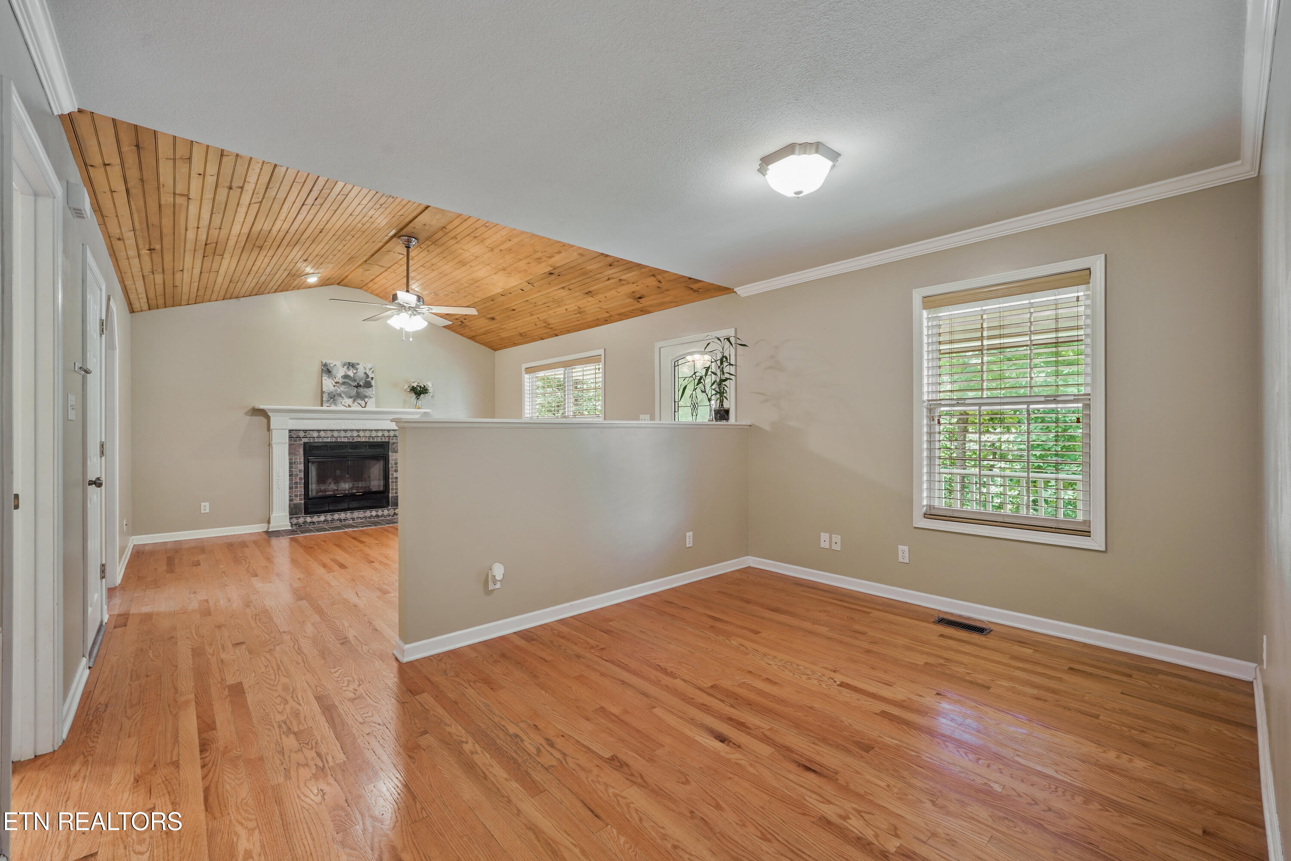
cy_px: 430
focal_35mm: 15
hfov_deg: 100.4
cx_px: 646
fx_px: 538
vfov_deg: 77.3
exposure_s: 1/2.5
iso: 320
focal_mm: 15
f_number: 9
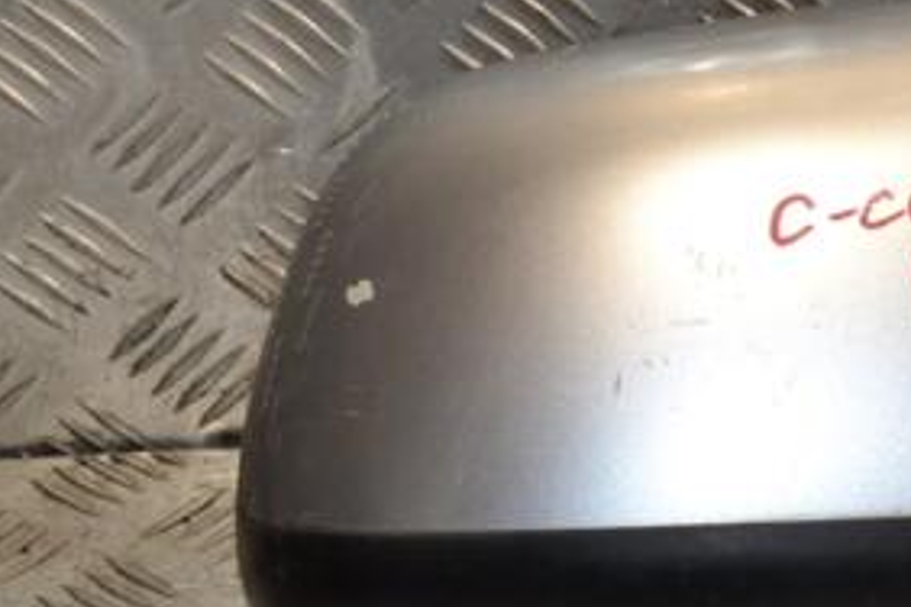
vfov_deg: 7.4
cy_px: 304
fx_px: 4681
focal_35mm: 185
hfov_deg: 11.0
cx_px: 888
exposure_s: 1/200
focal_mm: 58
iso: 800
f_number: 11
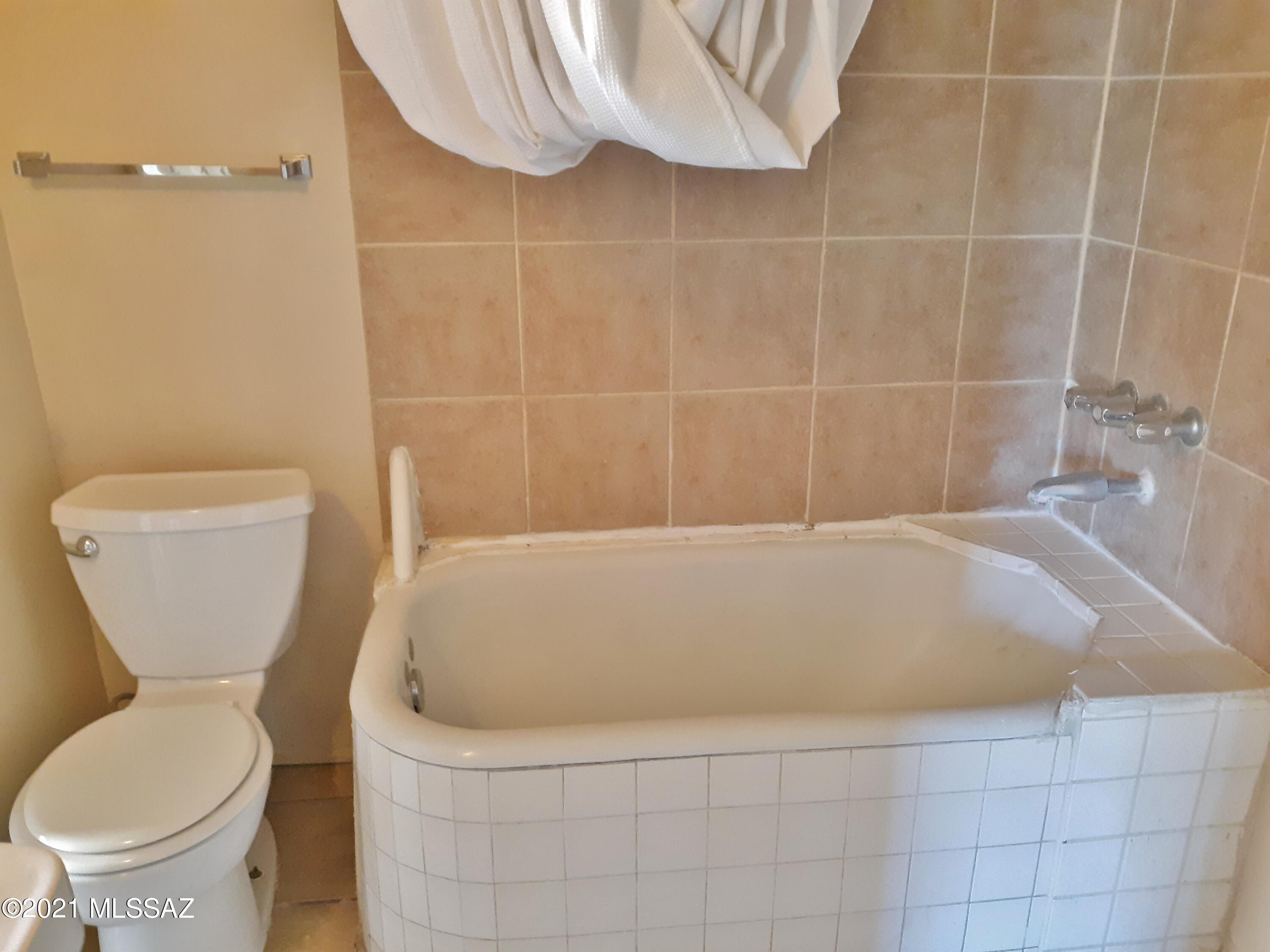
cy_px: 476
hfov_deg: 63.4
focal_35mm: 28
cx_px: 635
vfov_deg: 49.7
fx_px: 1027
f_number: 1.7
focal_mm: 3.7
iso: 320
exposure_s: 1/24
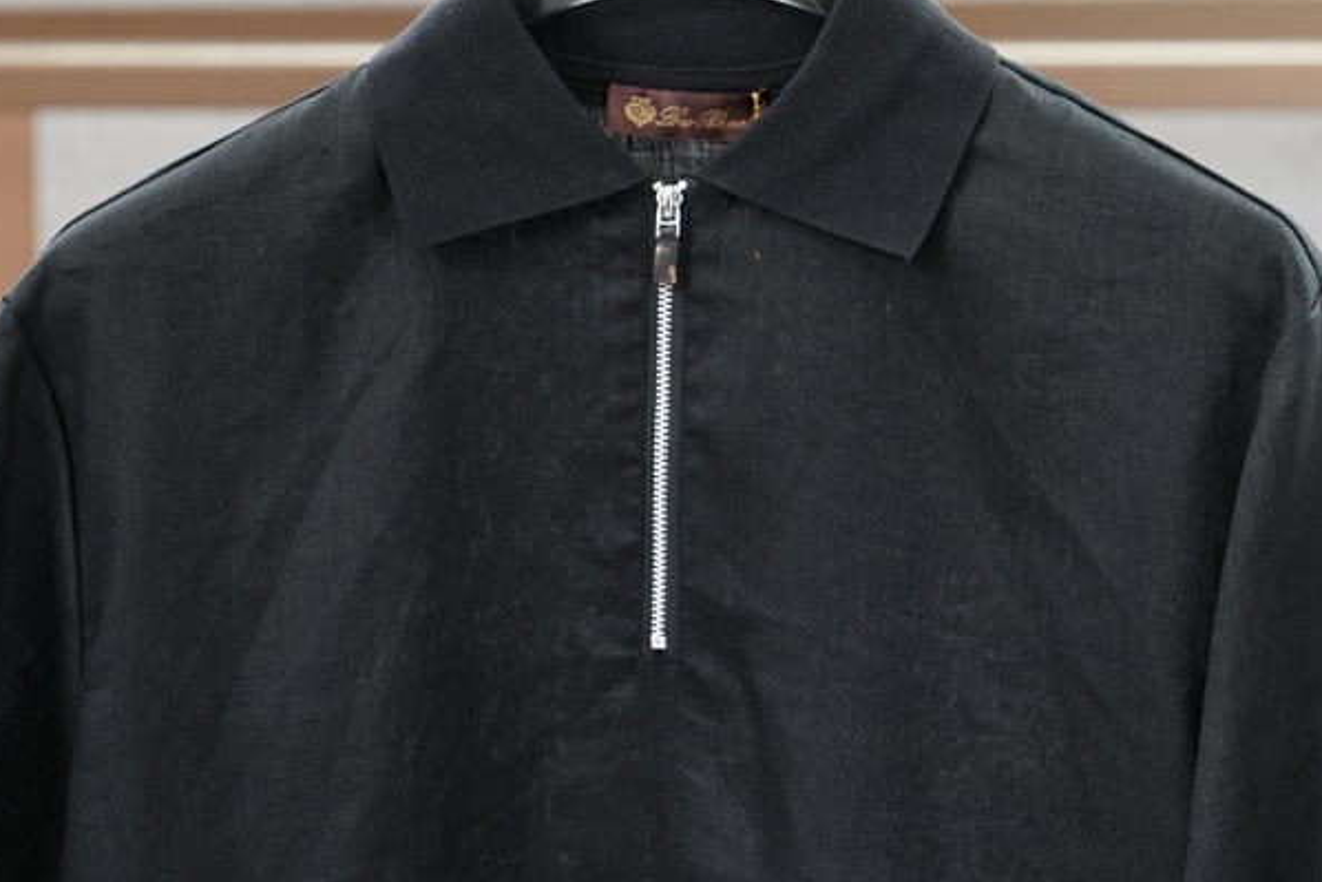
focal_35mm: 130
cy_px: 442
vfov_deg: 10.6
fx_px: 4775
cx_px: 683
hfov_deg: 15.8
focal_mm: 48
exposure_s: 1/125
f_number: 3.5
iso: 800
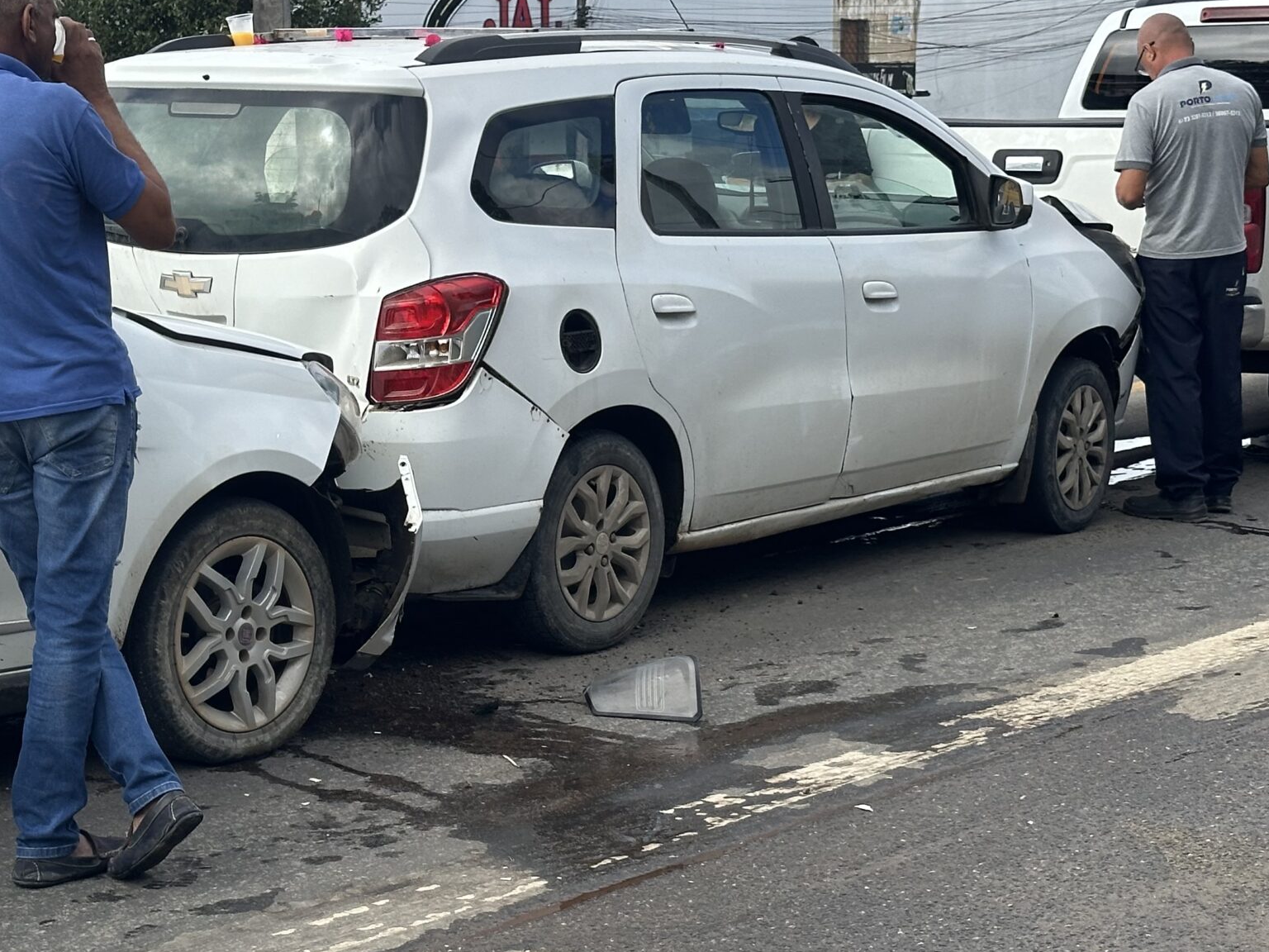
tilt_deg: -9.5
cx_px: 515
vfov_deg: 18.4
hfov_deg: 24.4
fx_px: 2933
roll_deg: +0.9
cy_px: 625
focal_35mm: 80
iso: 64
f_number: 1.78
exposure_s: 1/2160
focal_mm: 6.86
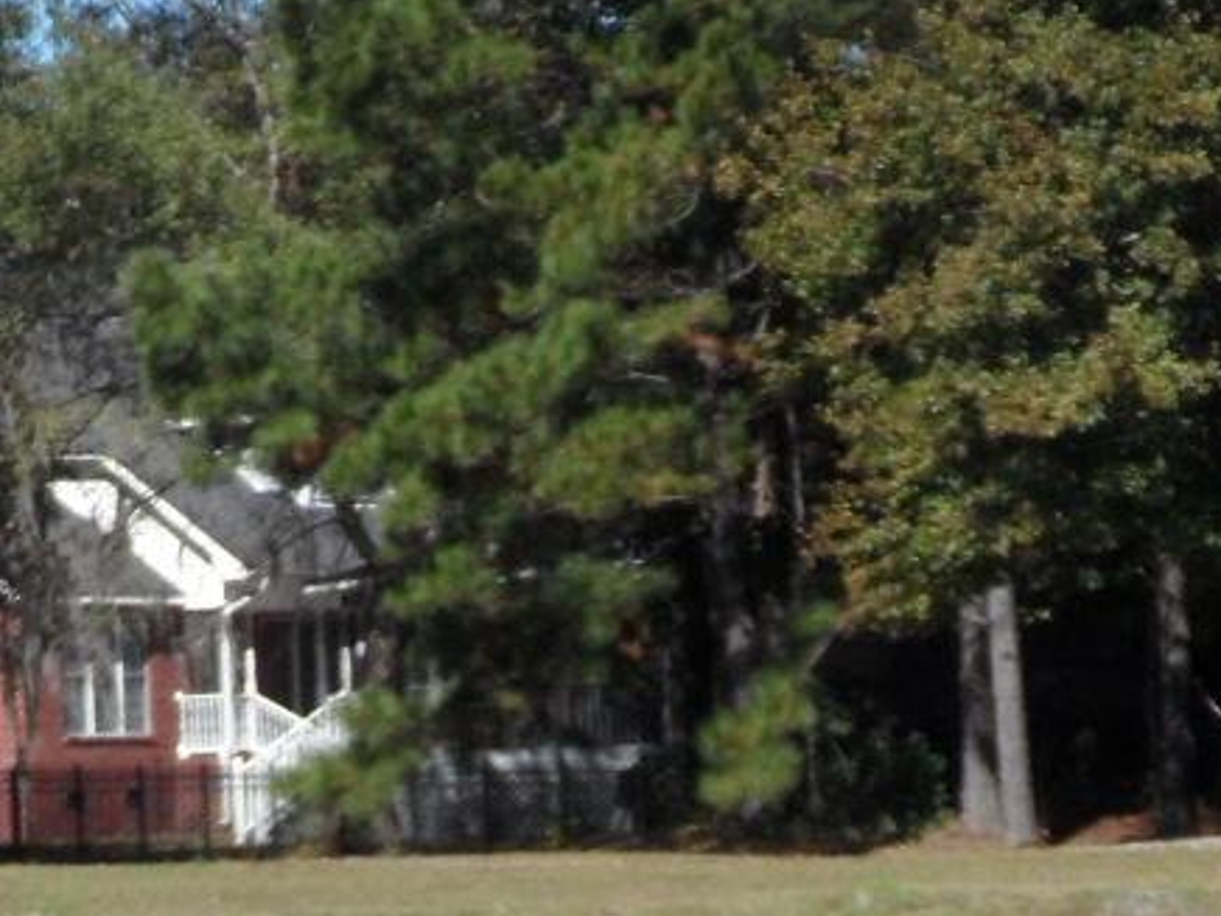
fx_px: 8818
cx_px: 582
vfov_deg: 5.9
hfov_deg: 7.9
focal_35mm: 250
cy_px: 1297
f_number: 4
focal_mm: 9.1
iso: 80
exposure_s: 1/750
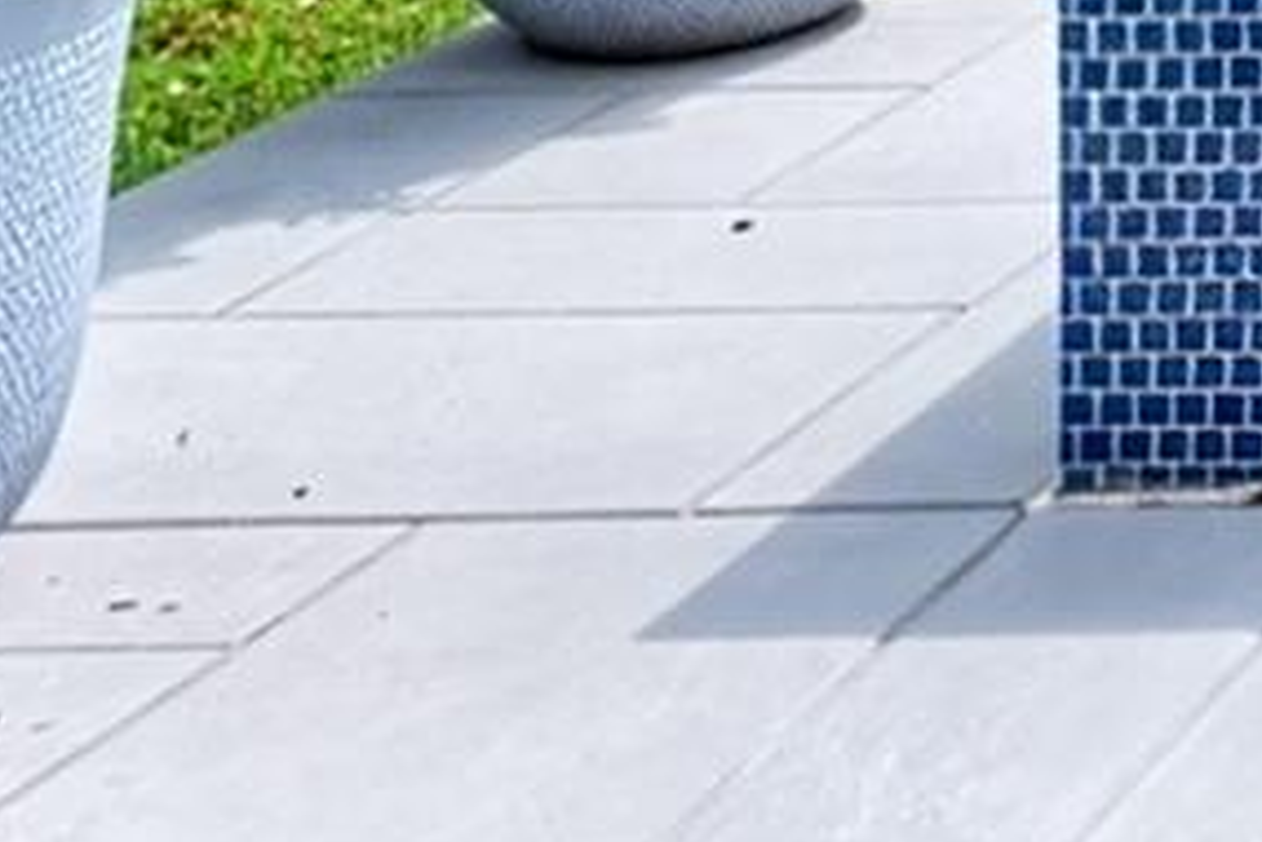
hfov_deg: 12.5
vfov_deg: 9.9
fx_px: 4276
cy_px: -1150
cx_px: 3157
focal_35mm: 122
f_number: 4
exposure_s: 1/8000
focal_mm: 17
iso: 100
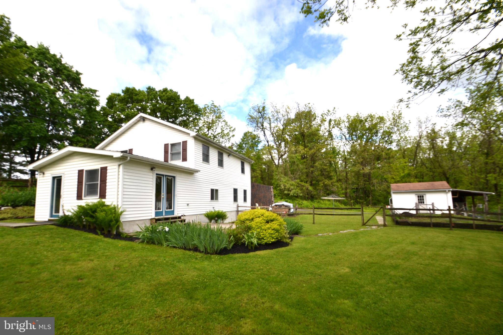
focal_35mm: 15
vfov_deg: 77.3
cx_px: 252
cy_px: 168
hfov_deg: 100.4
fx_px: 210
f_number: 8
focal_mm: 10
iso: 100
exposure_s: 1/200
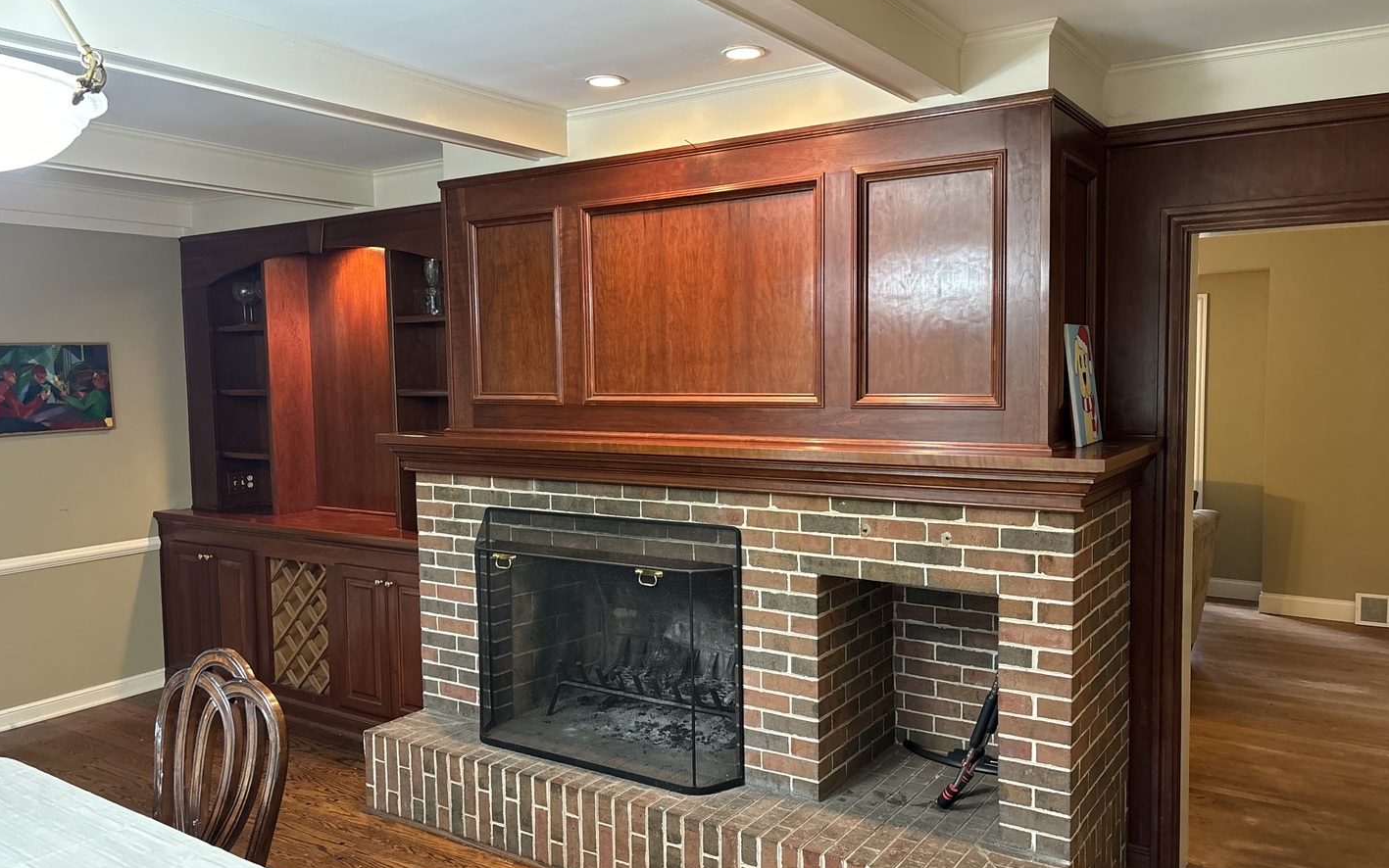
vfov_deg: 44.5
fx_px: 1060
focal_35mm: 28
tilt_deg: -4.1
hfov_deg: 66.5
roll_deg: +1.1
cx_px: 687
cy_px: 451
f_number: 1.6
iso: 500
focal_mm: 5.96
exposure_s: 1/60
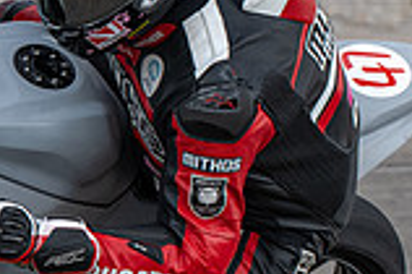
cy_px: 142
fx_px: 7557
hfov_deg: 3.1
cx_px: -60
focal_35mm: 661
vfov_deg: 2.1
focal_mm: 180
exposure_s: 1/1250
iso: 900
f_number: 6.3
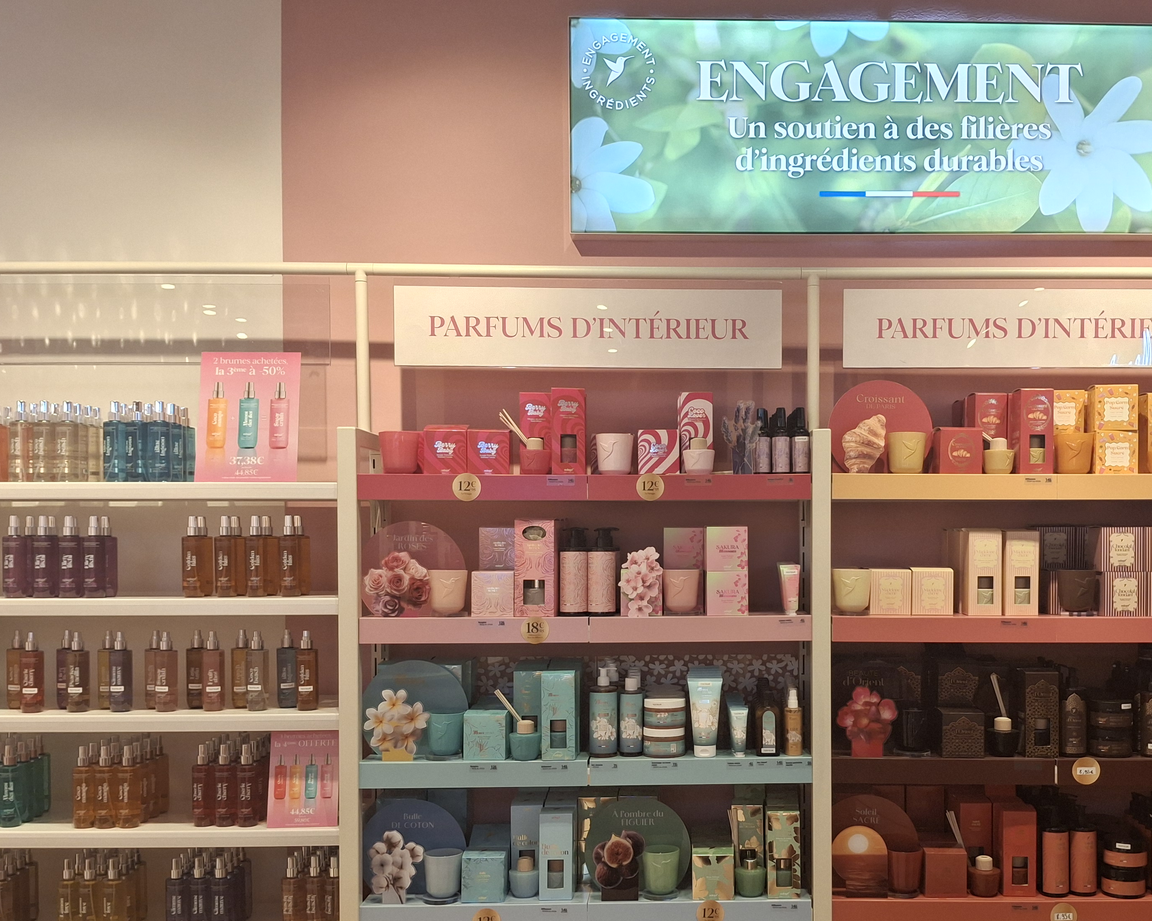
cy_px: 563
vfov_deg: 40.9
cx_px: 705
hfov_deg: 49.9
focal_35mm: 36
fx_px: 1227
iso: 100
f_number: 1.8
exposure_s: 1/100
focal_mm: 4.69
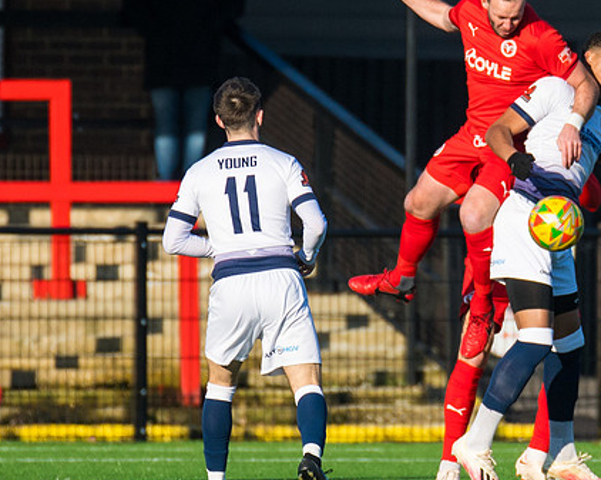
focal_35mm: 1179
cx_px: 558
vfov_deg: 1.3
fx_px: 20957
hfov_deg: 1.6
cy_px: 233
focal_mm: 330
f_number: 4
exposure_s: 1/3200
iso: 400
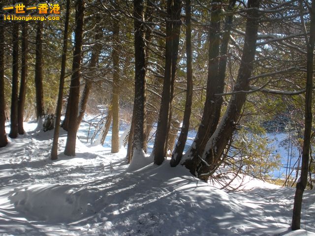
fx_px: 473
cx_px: 158
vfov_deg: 28.0
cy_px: 118
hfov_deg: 36.8
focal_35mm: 52
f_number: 4.4
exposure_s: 1/167
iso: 64
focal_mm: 9.1
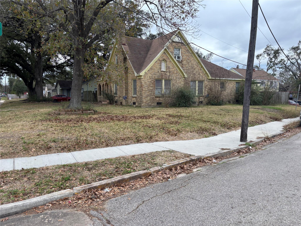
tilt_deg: -5.5
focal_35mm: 26
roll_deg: -2.5
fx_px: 226
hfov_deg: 67.3
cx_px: 150
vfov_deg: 53.1
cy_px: 113
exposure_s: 1/444
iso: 50
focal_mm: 5.96
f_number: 1.6
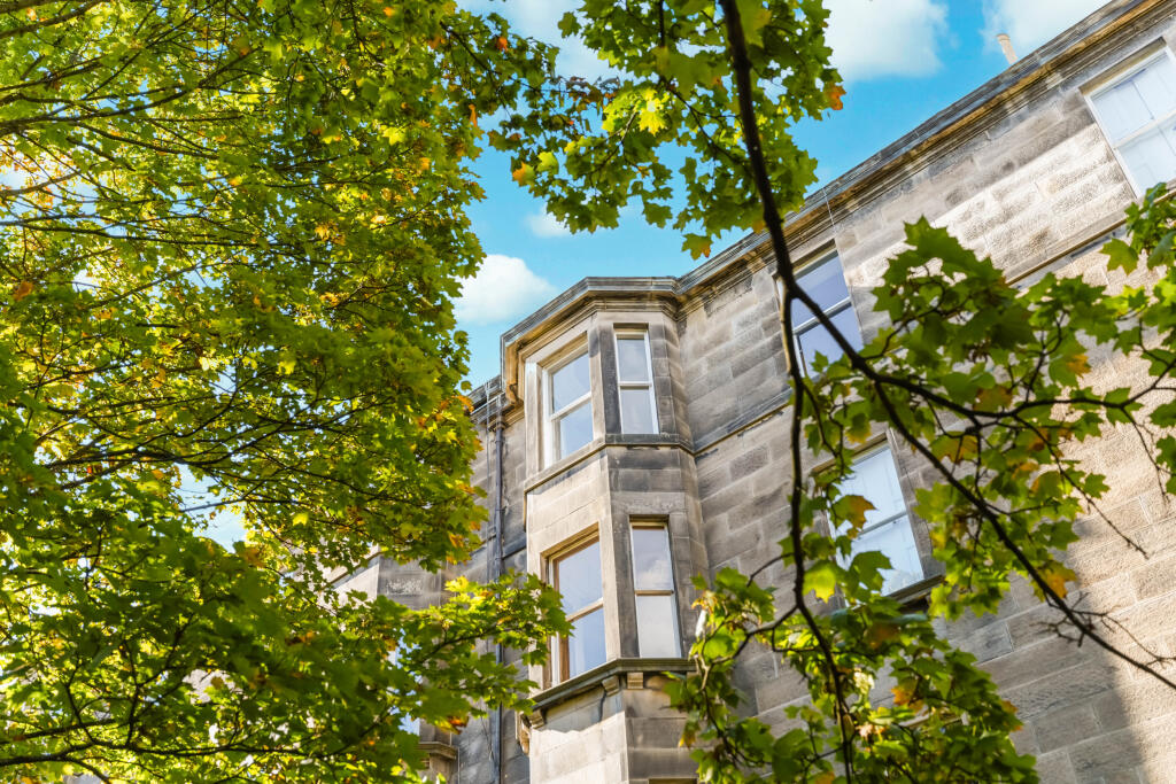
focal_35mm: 35
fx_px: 1143
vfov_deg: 37.9
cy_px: 392
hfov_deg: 54.4
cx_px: 588
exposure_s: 1/100
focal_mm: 35
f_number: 5.6
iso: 250
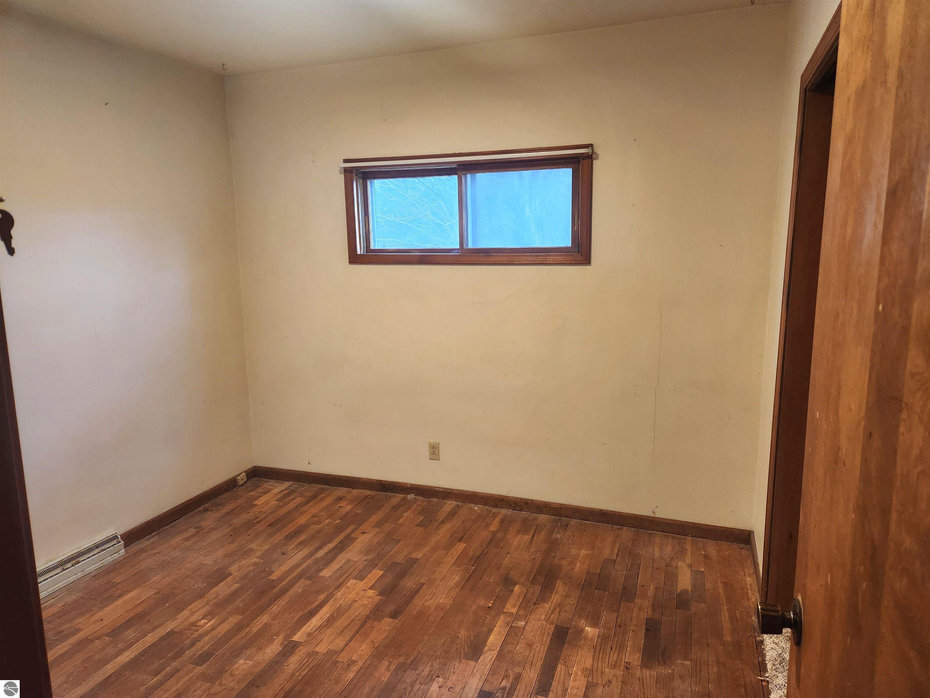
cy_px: 349
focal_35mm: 23
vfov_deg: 58.9
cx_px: 465
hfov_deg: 73.9
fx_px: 618
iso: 200
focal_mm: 5.4
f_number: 1.8
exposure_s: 1/120
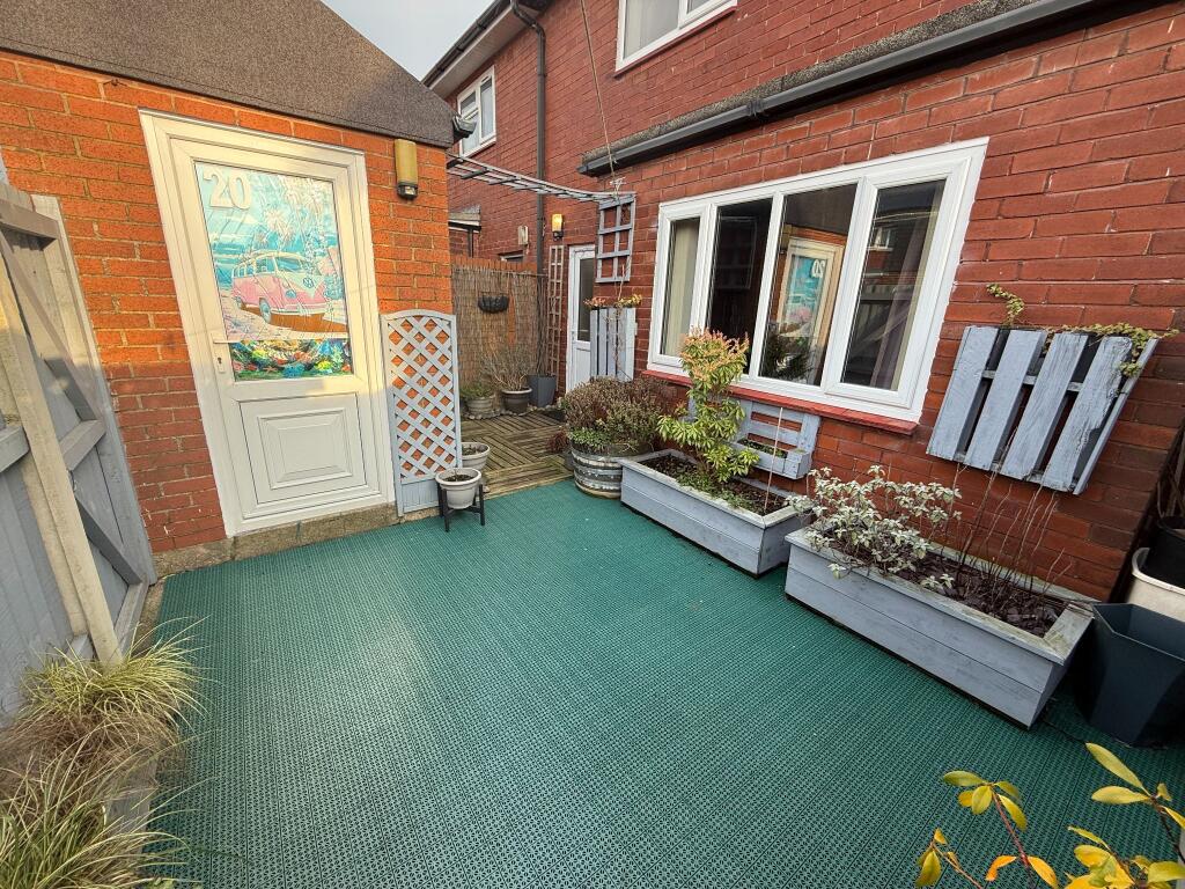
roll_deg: -3.6
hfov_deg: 102.1
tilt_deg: -16.5
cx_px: 592
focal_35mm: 14
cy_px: 444
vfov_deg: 85.7
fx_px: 479
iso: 50
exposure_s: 1/145
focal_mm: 2.22
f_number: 2.2
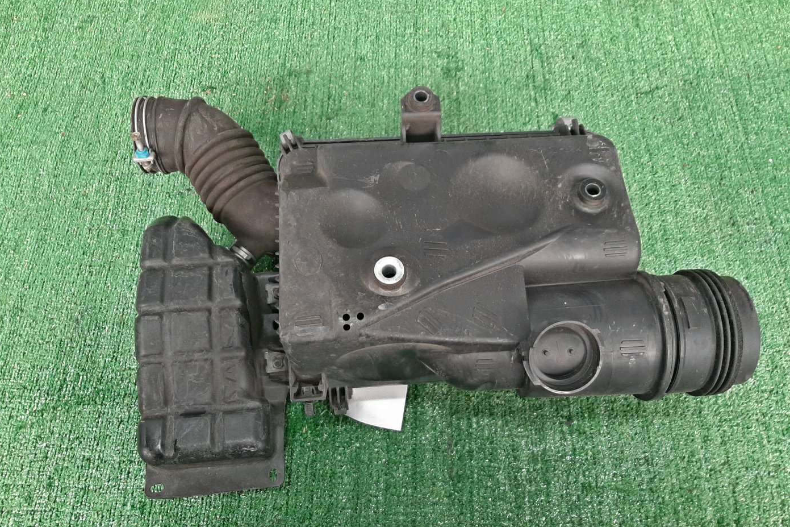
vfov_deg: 46.4
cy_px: 284
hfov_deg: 65.5
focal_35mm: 28
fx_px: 614
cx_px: 392
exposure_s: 1/50
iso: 160
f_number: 1.7
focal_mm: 3.93
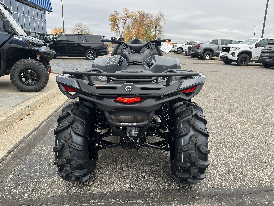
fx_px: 206
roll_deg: -1.7
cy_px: 103
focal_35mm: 26
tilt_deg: -15.8
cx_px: 137
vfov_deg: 53.1
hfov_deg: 67.3
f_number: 1.6
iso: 50
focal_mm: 5.1
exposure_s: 1/592
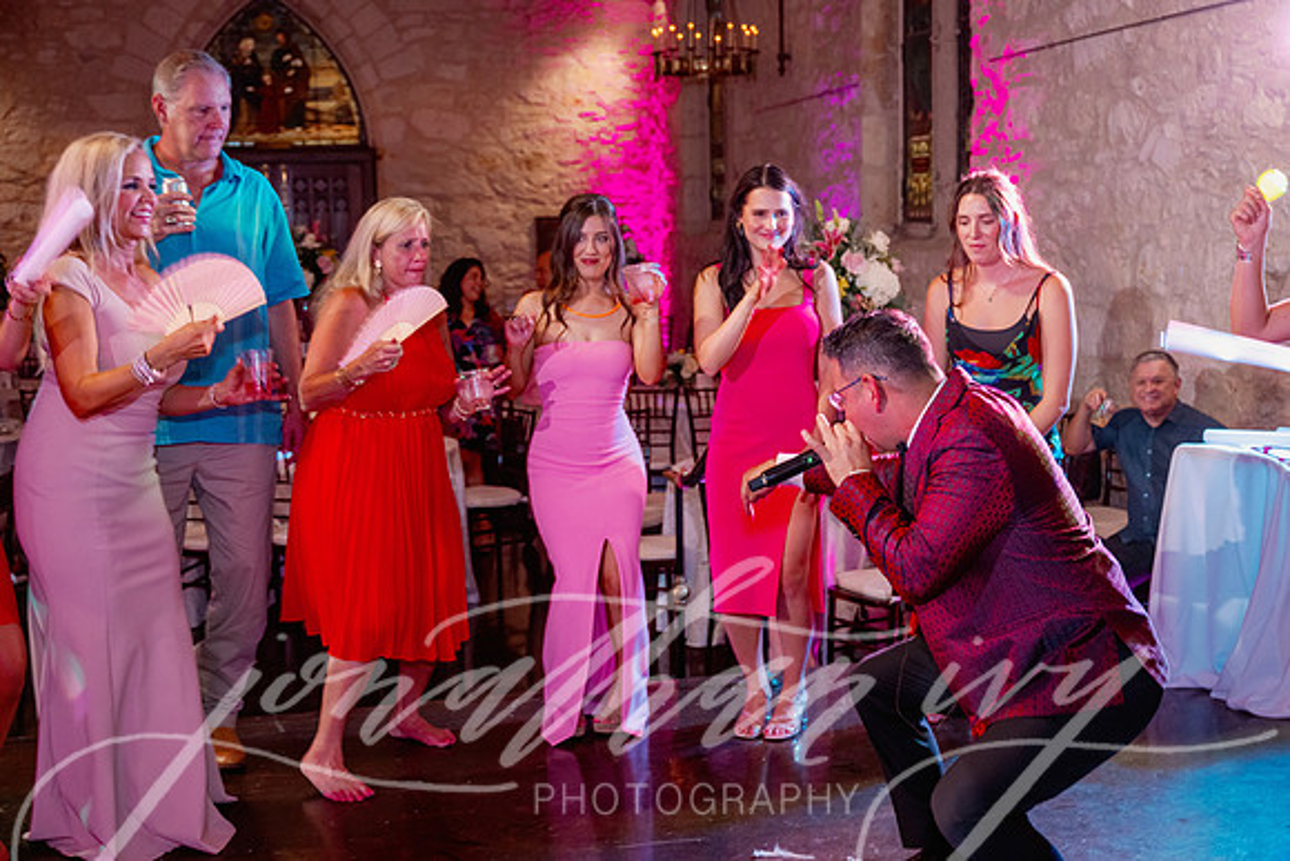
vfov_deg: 29.3
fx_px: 1649
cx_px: 645
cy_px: 430
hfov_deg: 42.7
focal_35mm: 46
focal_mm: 46
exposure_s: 1/60
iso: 1250
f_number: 3.5
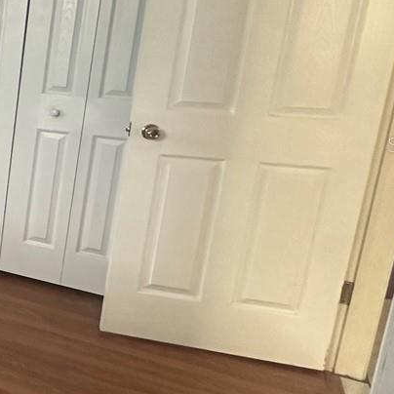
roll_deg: -0.2
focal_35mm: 49
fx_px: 631
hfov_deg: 22.3
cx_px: -300
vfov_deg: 34.5
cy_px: 144
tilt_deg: -12.4
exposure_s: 1/60
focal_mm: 2.22
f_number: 2.2
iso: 250
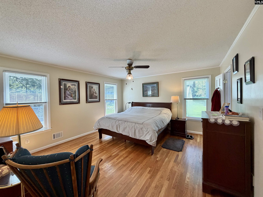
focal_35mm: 14
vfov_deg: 85.7
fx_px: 106
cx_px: 132
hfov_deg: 102.1
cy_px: 98
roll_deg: +1.4
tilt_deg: -1.2
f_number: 2.2
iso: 125
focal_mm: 2.22
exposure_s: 1/120
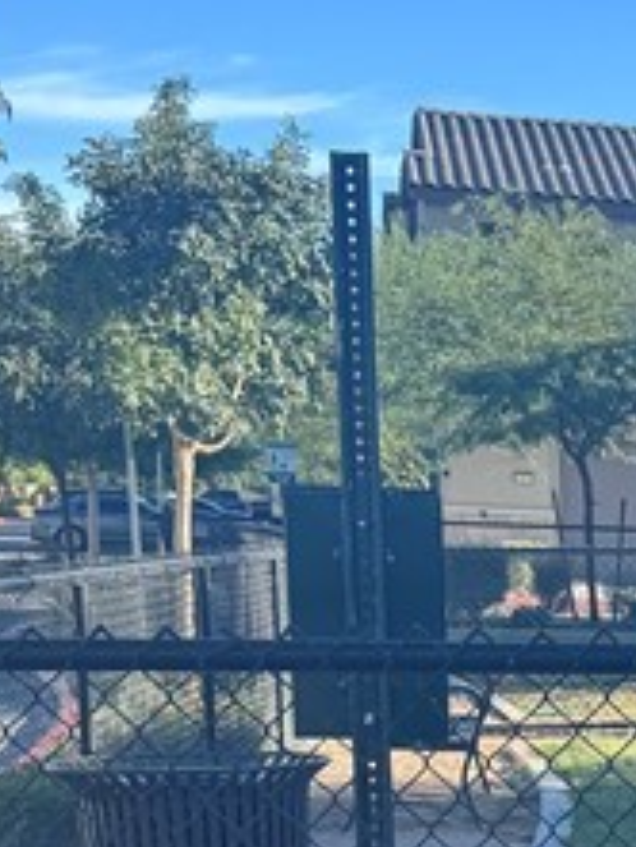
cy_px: 1092
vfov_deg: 16.7
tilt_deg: -11.7
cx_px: 1192
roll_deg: -1.8
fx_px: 2717
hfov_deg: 12.1
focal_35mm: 111
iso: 80
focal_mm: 6.76
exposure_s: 1/1311
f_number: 1.78
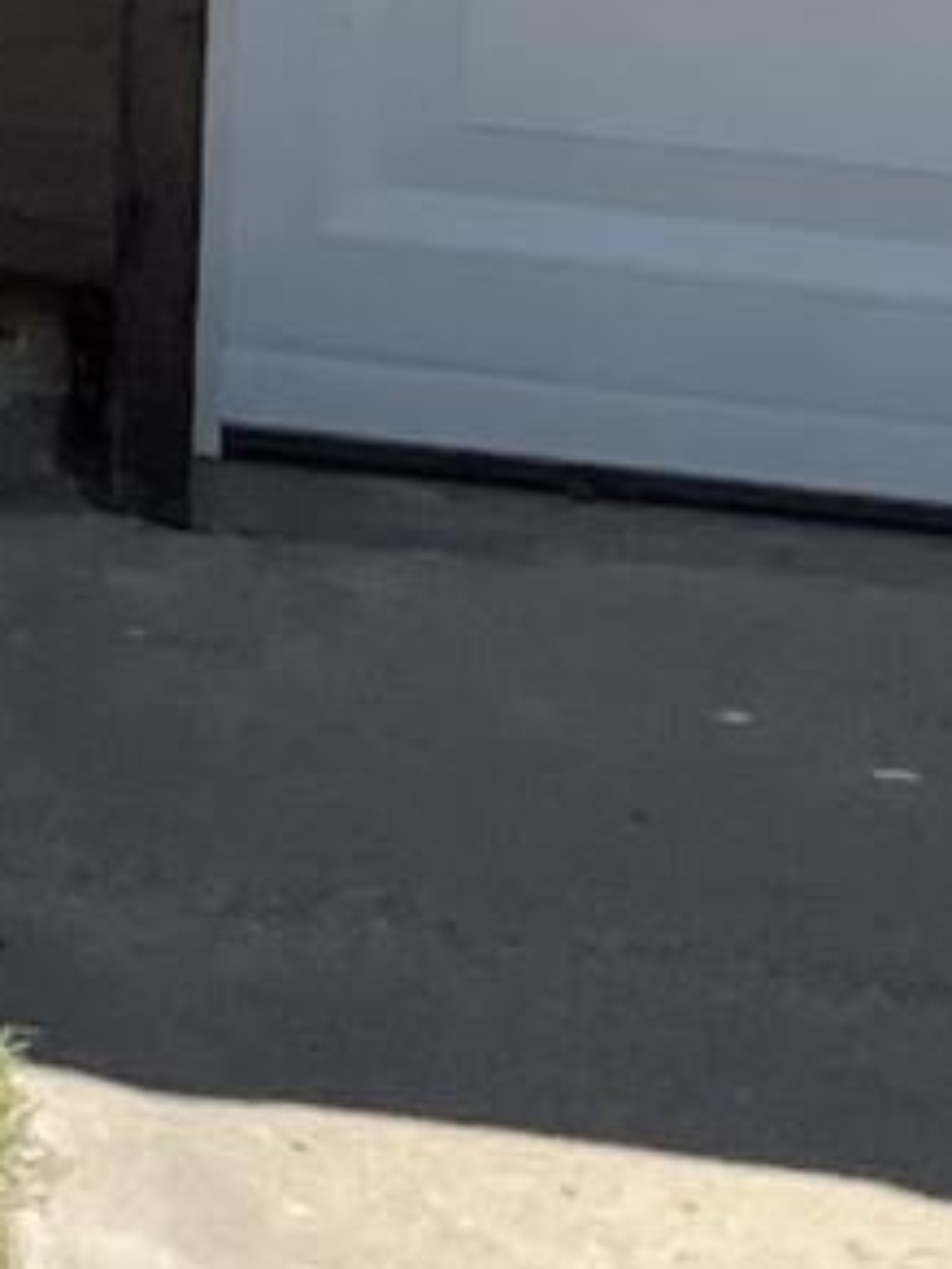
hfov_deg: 4.4
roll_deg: -1.7
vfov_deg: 6.8
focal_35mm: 267
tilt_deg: -1.1
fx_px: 9791
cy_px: -2299
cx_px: -4499
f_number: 1.6
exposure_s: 1/2817
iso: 32
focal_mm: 4.2
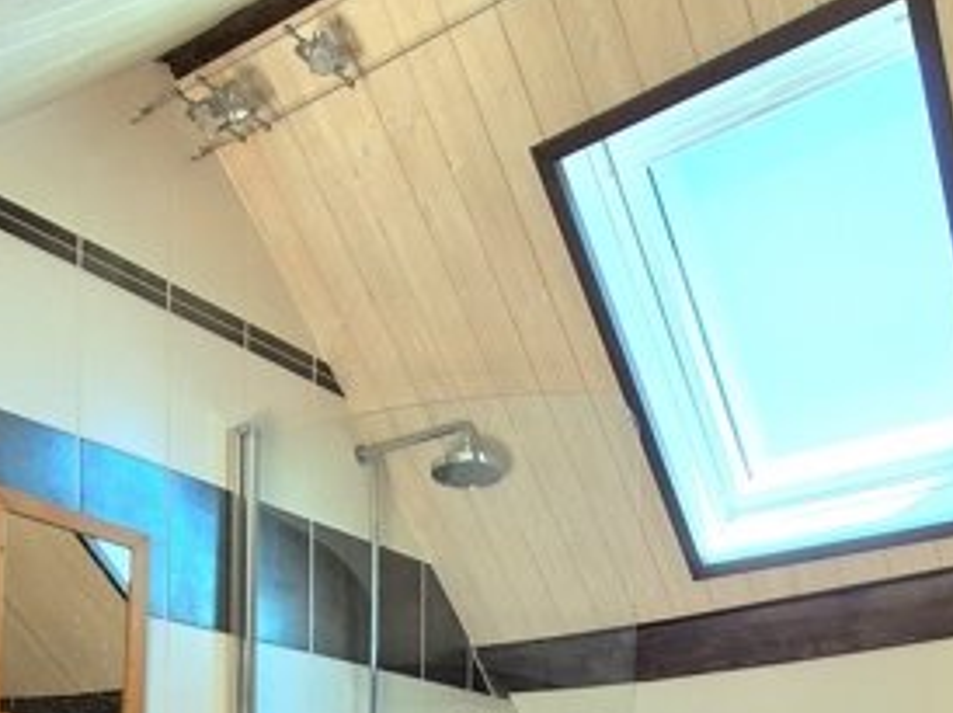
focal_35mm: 38
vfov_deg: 30.1
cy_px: 922
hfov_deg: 48.7
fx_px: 1045
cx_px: 581
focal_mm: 1.74
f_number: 2.2
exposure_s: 1/50
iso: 125
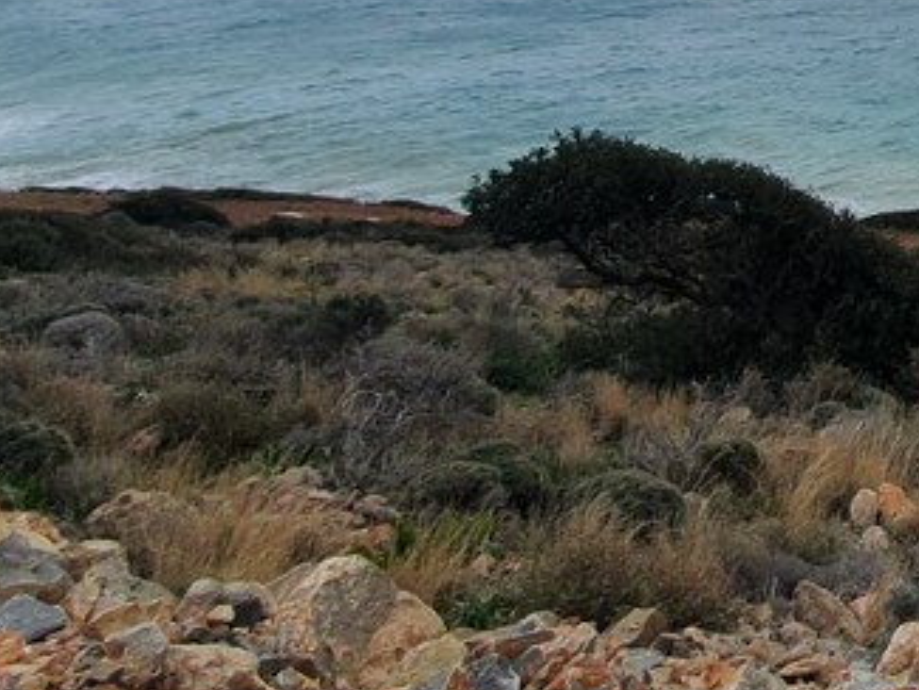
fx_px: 1089
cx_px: 1162
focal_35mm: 41
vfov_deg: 30.1
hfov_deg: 34.3
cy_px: -133
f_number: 2.2
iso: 50
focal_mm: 1.8
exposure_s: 1/1268
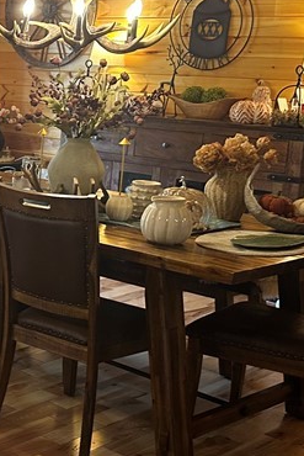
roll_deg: -2.2
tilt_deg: -9.7
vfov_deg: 29.2
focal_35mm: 69
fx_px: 873
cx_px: -90
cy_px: 242
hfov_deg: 18.4
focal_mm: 6.86
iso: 320
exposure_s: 1/60
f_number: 1.78
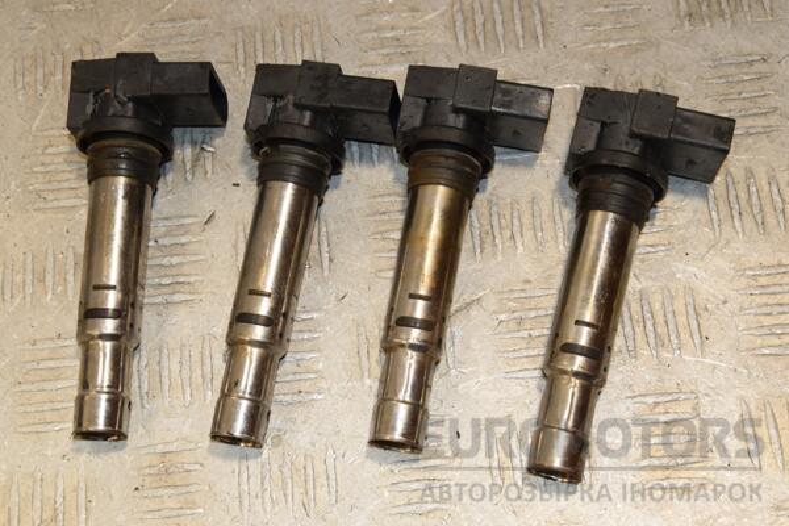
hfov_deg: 29.9
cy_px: 263
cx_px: 394
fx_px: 1479
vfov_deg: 20.2
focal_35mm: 68
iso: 800
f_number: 10
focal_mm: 45
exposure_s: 1/200
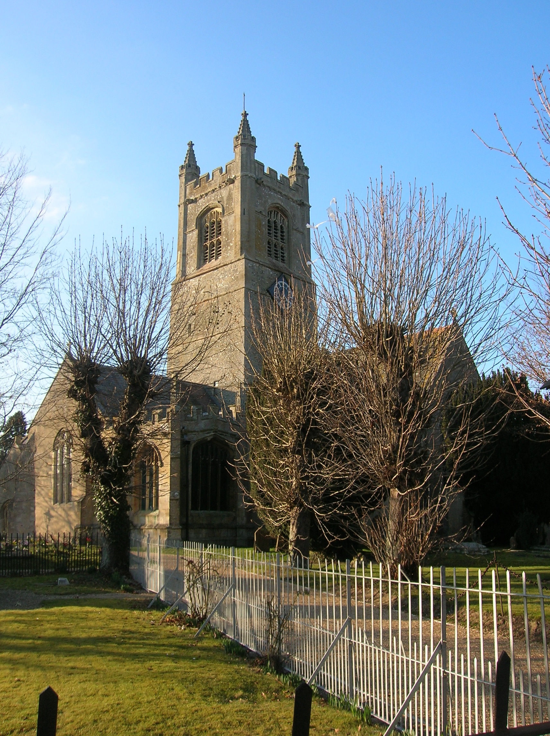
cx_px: 275
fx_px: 721
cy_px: 368
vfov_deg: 54.0
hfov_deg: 41.7
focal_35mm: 34
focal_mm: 5.7
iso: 50
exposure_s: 1/157
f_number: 4.9
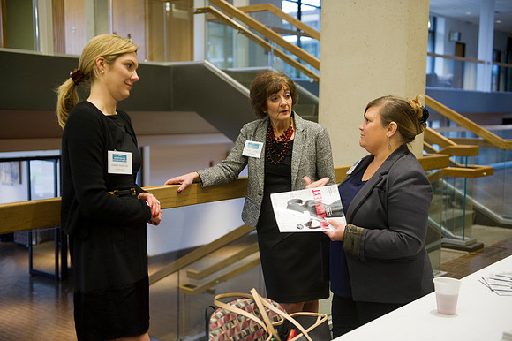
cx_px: 256
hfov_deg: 41.1
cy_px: 170
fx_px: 682
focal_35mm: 48
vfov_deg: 28.0
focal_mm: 48
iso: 2500
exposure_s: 1/60
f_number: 2.8
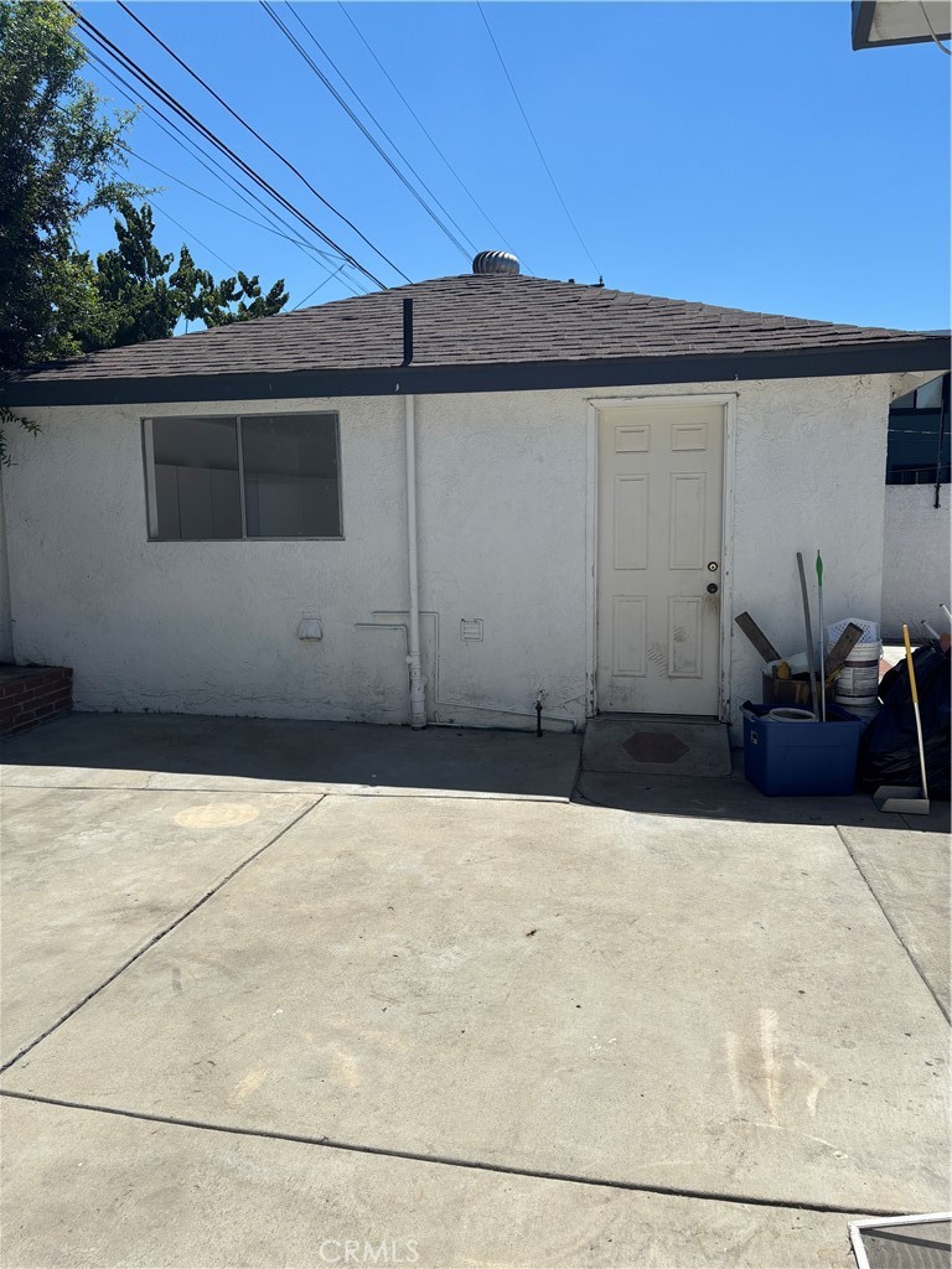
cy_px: 634
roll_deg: +0.8
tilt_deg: -5.9
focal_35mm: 26
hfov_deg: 53.1
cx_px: 476
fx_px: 953
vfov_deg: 67.3
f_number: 1.6
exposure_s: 1/4854
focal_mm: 5.96
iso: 50
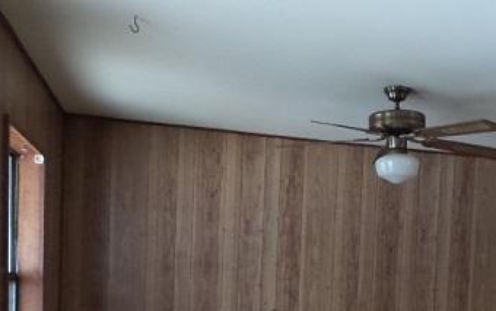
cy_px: 350
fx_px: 744
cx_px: 381
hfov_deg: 35.9
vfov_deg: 22.2
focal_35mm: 55
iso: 800
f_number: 2.8
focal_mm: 4.1
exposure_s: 1/10
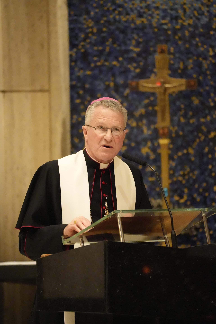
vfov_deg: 5.2
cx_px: 108
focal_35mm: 400
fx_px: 3600
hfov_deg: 3.4
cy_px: 162
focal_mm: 400
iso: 25600
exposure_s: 1/160
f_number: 5.6
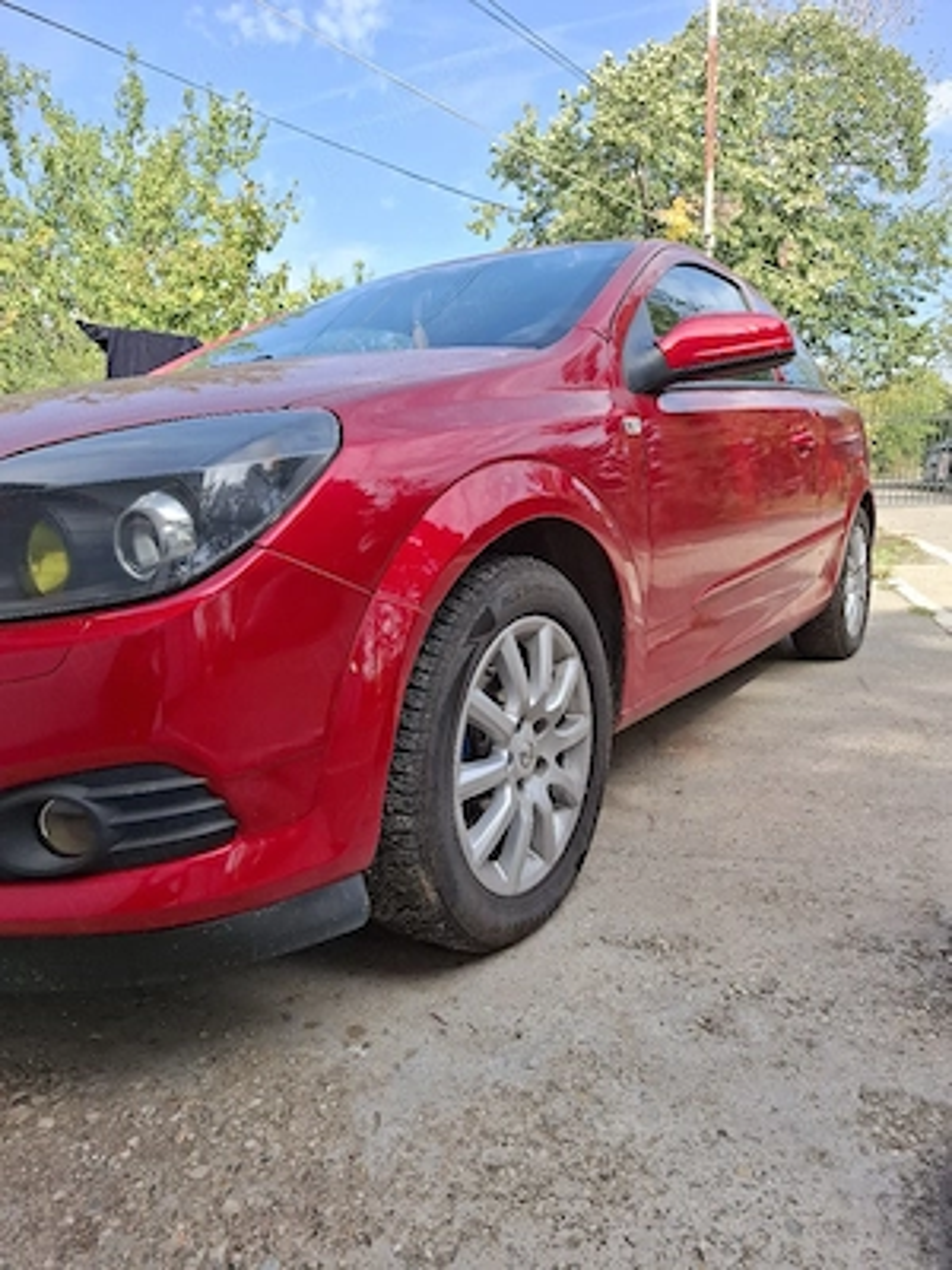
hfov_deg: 58.9
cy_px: 635
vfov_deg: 73.9
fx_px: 843
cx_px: 476
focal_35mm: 23
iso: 50
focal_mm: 5.54
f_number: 1.8
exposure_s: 1/909
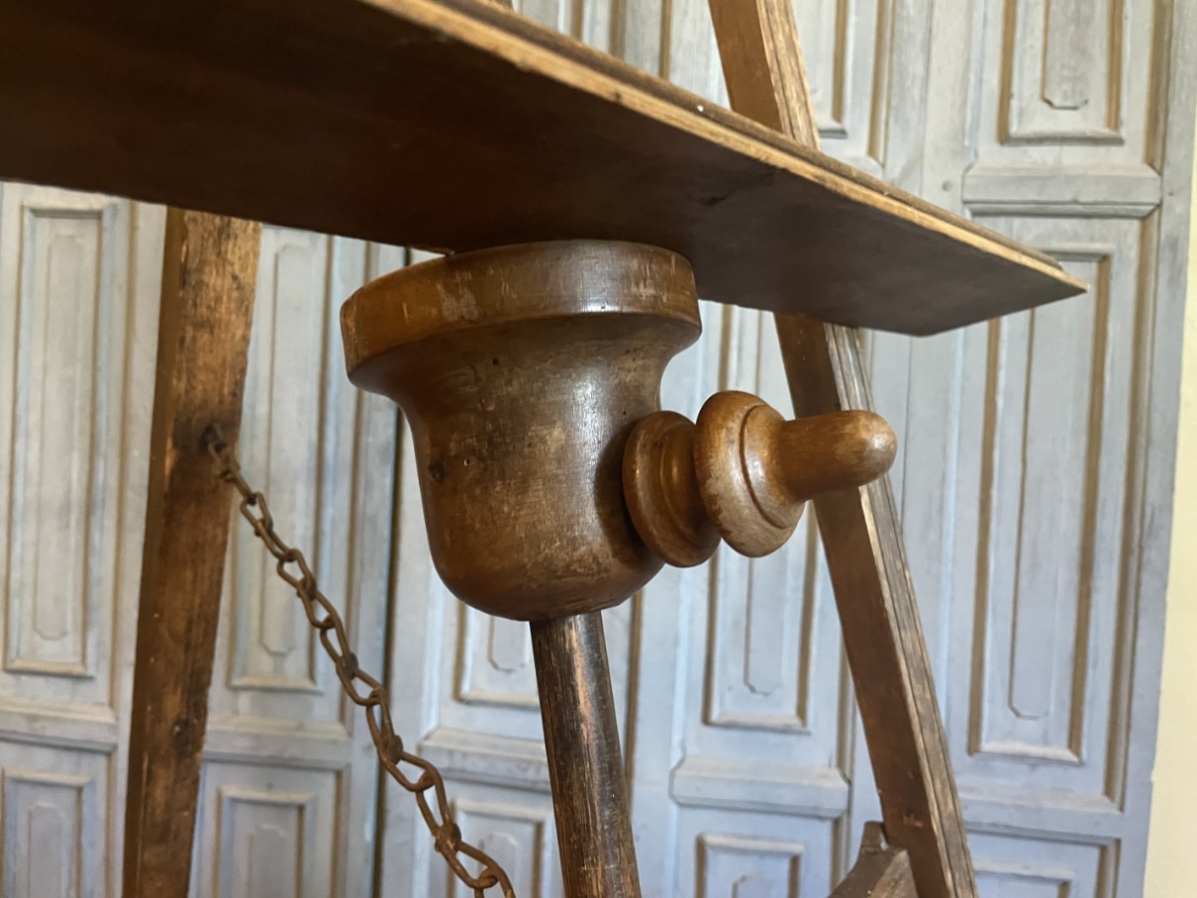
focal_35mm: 26
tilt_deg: -2.7
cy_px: 449
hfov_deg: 67.3
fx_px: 899
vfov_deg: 53.1
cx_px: 598
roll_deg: -2.3
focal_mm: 4.2
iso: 500
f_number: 1.6
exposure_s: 1/25
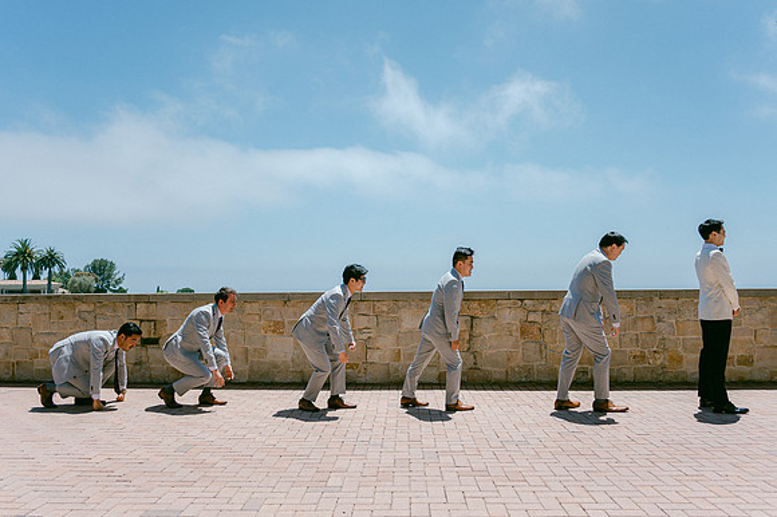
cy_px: 258
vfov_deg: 45.8
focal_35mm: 28
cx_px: 388
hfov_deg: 64.8
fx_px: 612
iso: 100
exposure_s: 1/2000
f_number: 4
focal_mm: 28
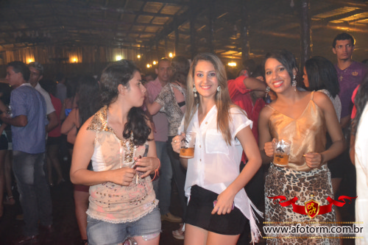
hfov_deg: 42.3
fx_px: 475
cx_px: 184
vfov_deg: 28.9
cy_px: 122
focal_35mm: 46
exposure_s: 1/60
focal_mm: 31
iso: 3200
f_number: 4
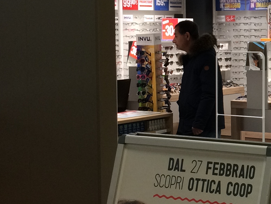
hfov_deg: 19.3
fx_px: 744
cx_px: 335
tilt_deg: -4.7
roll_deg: +0.7
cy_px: 73
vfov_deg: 15.5
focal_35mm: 95
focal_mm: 4.15
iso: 64
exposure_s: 1/100
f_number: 2.2
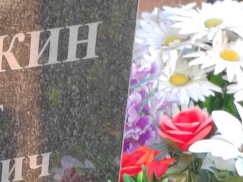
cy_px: 153
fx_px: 1712
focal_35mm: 244
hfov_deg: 8.1
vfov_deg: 6.1
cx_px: -10
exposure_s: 1/100
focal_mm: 5.52
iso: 125
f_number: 1.9
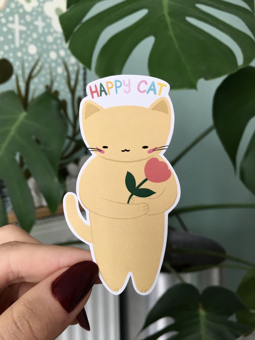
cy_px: 170
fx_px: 285
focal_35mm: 29
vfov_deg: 61.7
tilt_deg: -3.3
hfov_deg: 48.2
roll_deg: +0.6
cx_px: 128
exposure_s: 1/17
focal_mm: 4.15
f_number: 2.2
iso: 32
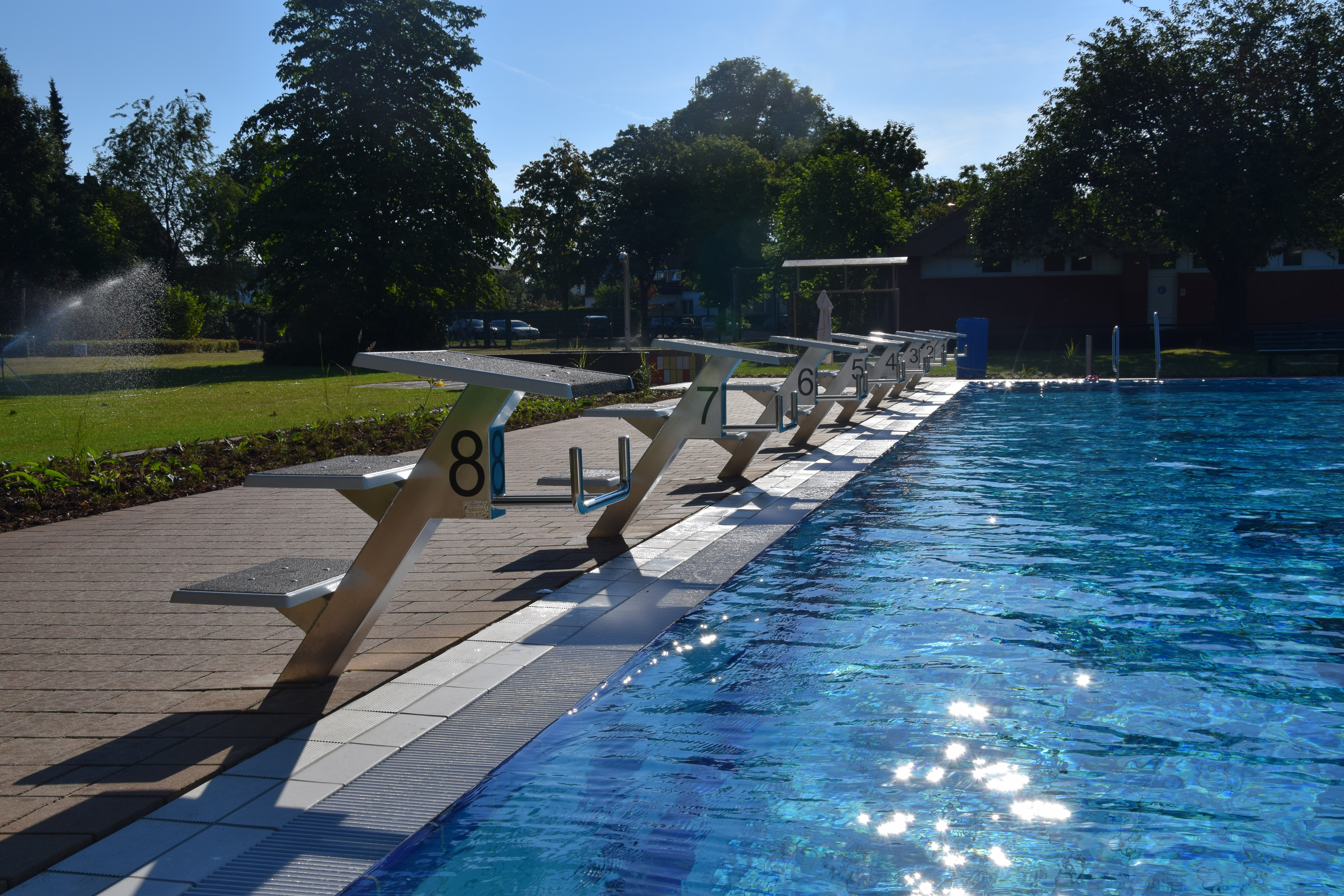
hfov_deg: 49.6
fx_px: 1456
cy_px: 448
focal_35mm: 39
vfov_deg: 34.2
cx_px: 672
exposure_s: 1/500
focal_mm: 26
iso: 200
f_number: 11
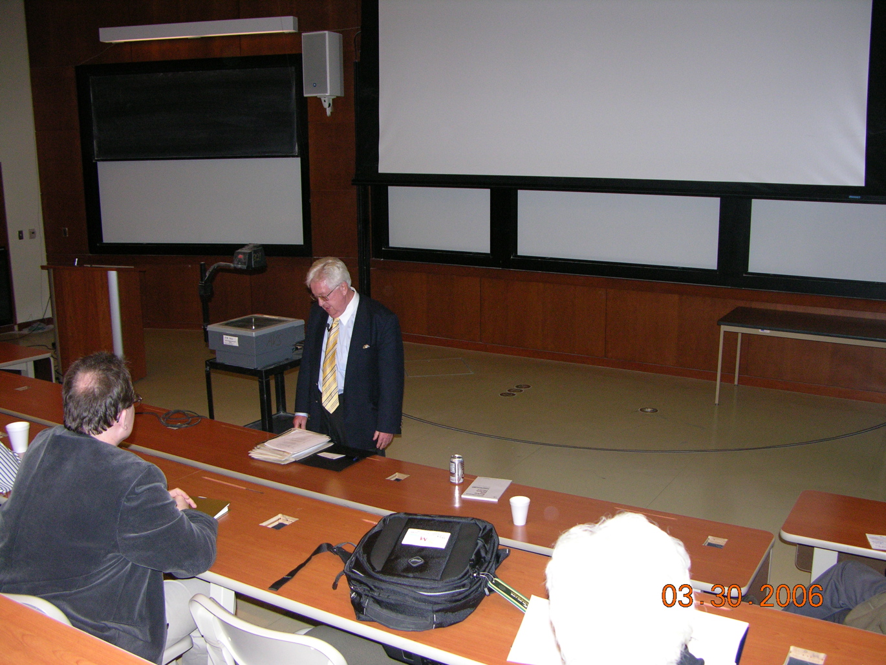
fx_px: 896
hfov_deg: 52.6
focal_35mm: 35
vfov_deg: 40.7
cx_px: 443
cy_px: 332
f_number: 2.8
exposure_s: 1/60.1
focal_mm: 8.9
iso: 200
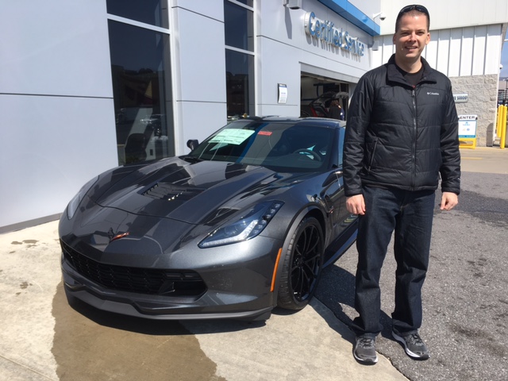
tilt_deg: -8.2
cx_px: 254
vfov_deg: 48.2
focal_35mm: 29
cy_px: 190
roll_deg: +2.3
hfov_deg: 61.7
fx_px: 426
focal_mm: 4.15
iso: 25
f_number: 2.2
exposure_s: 1/1350
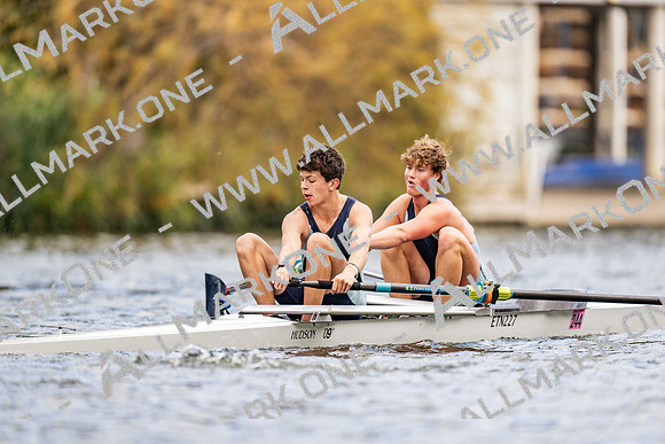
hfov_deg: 3.4
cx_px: 332
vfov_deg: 2.3
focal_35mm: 600
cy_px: 222
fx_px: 11091
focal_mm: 600
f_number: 4
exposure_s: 1/2500
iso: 640
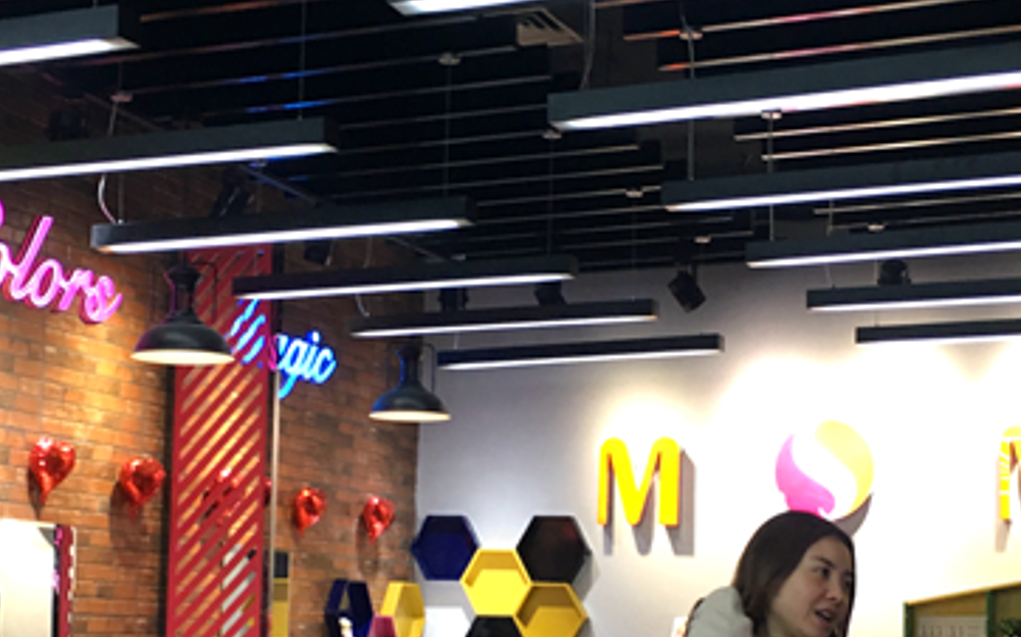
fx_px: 1892
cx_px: 522
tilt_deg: +4.3
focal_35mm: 68
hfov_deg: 30.2
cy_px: 544
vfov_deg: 18.9
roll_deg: -0.2
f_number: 2.2
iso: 50
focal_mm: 4.15
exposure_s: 1/33
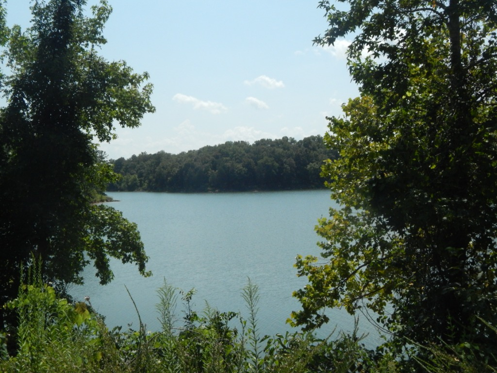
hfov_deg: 43.9
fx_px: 617
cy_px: 186
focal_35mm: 43
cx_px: 248
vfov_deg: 33.6
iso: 400
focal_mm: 7.7
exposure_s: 1/1500
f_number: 7.1
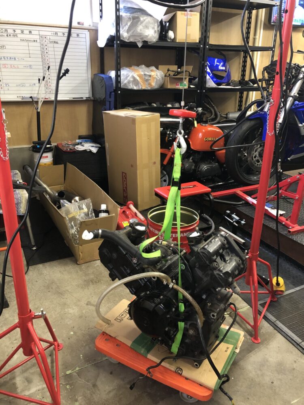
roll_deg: -0.4
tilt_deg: -19.8
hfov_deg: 49.7
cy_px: 202
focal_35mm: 28
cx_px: 152
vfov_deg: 63.4
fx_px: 328
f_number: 1.8
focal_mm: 3.99
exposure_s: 1/17
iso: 100
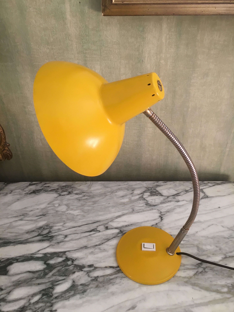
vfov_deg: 61.7
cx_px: 117
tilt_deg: -34.7
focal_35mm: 29
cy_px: 156
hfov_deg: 48.2
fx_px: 261
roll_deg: +1.9
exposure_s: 1/33
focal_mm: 4.15
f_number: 2.2
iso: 100
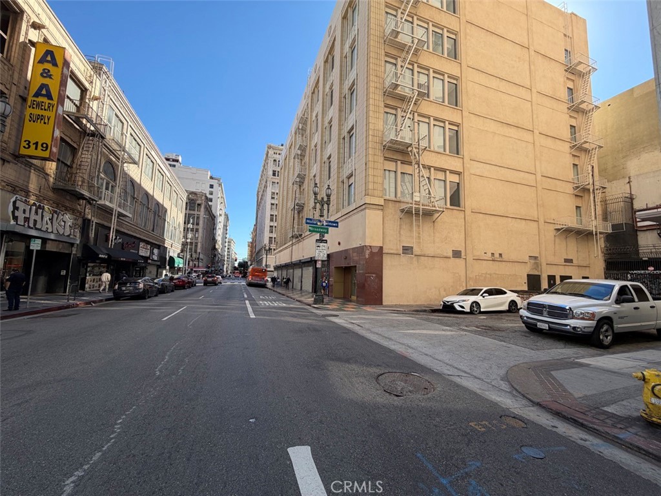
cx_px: 330
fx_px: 267
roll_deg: -1.9
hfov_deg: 102.1
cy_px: 248
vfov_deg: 85.7
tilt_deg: +5.6
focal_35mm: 14
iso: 40
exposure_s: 1/545
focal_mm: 2.22
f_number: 2.2
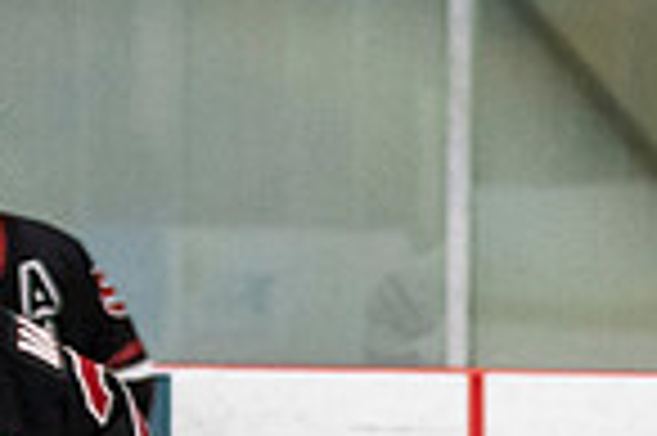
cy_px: 1144
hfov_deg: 3.6
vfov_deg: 2.4
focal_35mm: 570
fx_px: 10391
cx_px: 982
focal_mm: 70
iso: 2500
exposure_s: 1/800
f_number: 3.2
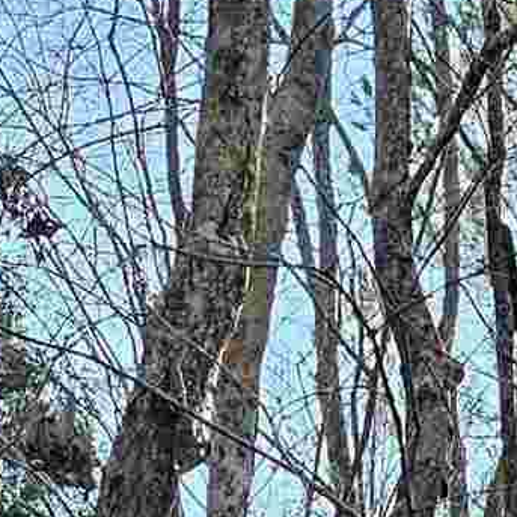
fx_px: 3075
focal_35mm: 182
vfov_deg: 8.3
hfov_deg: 9.5
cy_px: 1497
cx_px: 580
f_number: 1.7
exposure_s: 1/120
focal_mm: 6.3
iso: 25
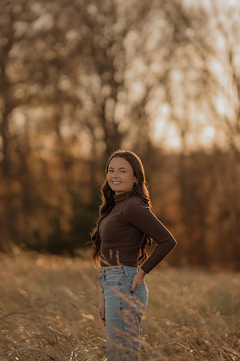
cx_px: 120
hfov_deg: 10.8
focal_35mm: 127
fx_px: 1270
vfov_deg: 16.1
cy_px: 180
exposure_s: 1/1600
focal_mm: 85
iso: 200
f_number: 1.4
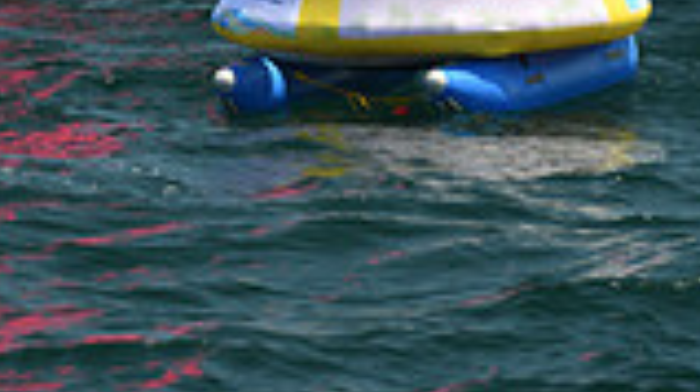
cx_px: -143
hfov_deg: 5.6
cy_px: -859
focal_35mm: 382
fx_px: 7082
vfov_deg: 3.1
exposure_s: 1/640
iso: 320
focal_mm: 100
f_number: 6.3
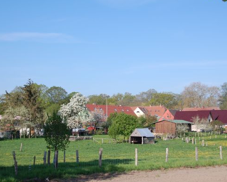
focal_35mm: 66
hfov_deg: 28.7
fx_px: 443
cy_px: 89
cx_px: 116
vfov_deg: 23.2
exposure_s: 1/320
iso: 200
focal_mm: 38
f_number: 9
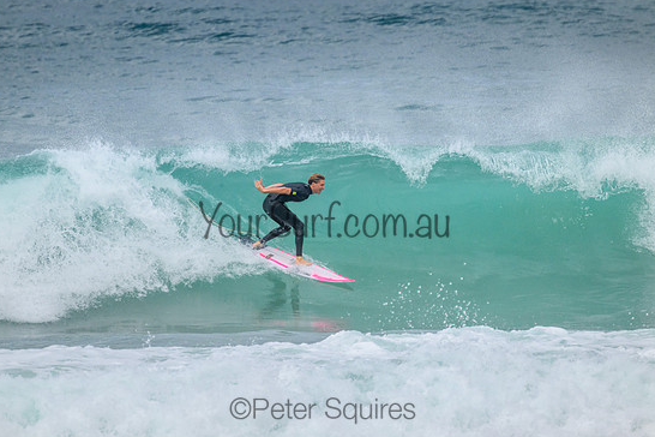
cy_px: 209
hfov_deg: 2.4
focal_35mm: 850
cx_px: 323
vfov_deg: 1.6
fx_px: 15464
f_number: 11
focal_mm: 800
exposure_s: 1/2000
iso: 1000
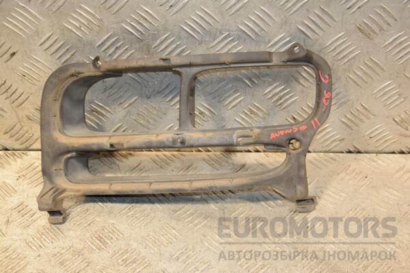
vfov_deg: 21.6
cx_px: 205
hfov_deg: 31.9
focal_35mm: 63
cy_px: 136
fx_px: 717
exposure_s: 1/160
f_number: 4.8
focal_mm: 42
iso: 800
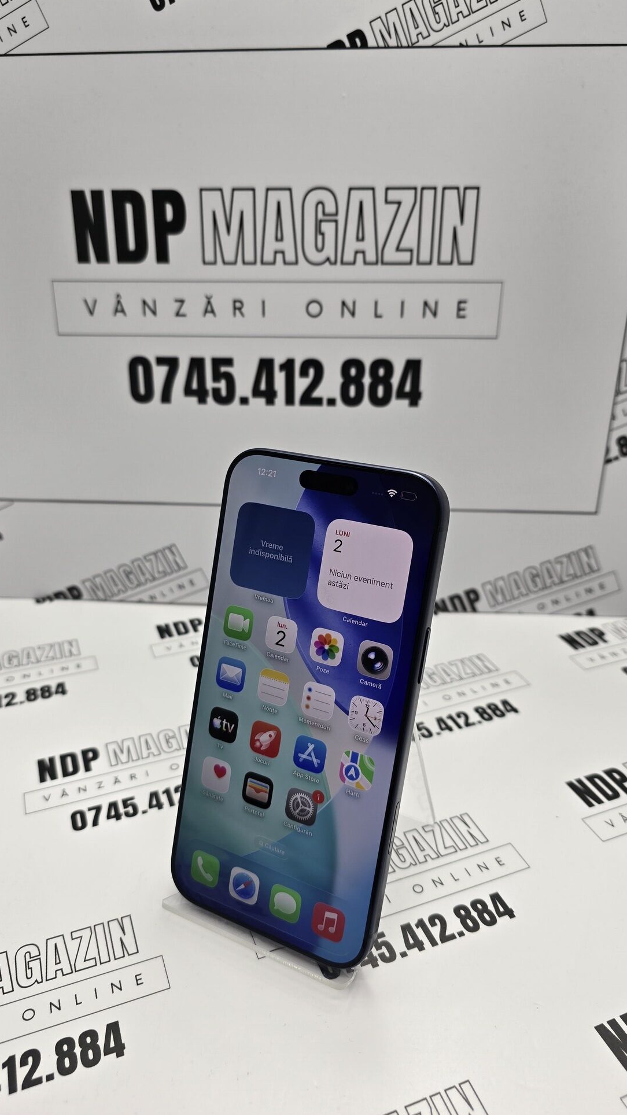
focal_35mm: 26
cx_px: 292
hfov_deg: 44.3
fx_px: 769
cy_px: 538
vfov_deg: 71.9
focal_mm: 6.3
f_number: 1.7
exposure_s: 1/100
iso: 20
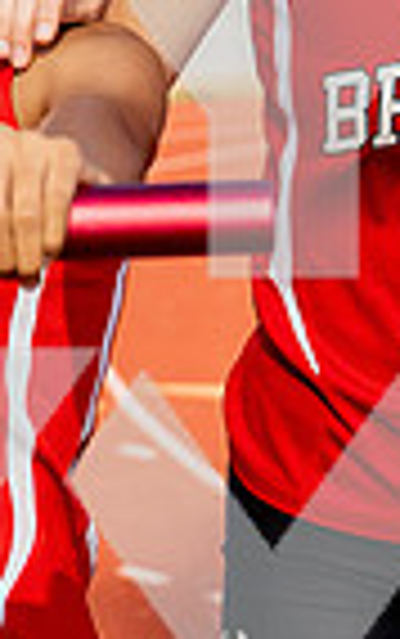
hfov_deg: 6.2
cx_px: 472
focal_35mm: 212
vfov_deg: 9.8
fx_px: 3690
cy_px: 43
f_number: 4
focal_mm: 51
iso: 100
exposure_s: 1/1000
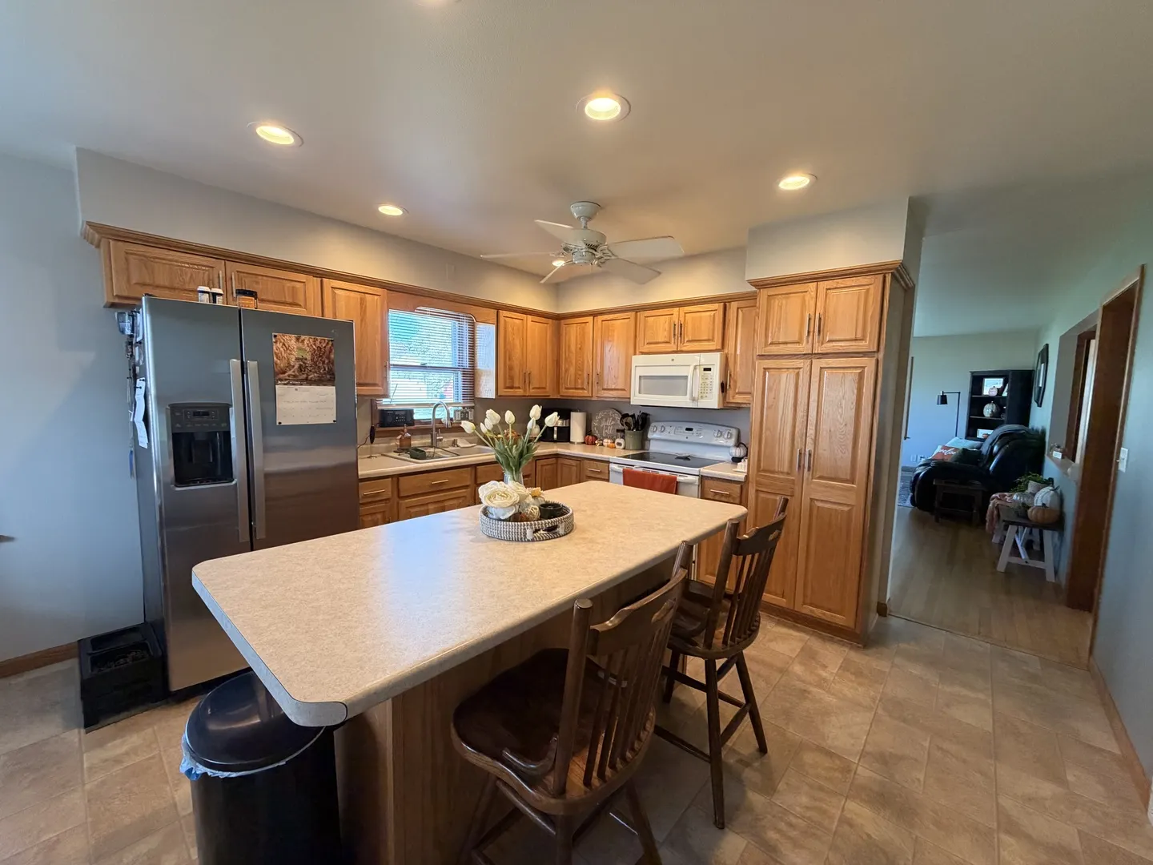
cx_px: 576
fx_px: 466
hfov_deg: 102.1
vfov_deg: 85.7
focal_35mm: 14
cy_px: 432
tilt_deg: -4.8
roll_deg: -1.3
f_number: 2.2
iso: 320
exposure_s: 1/120
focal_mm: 2.22
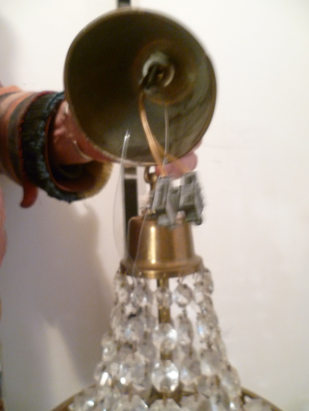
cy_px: 206
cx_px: 154
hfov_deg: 49.7
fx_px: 333
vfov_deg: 63.4
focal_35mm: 28
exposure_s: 1/5
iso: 400
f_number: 2.8
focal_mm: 5
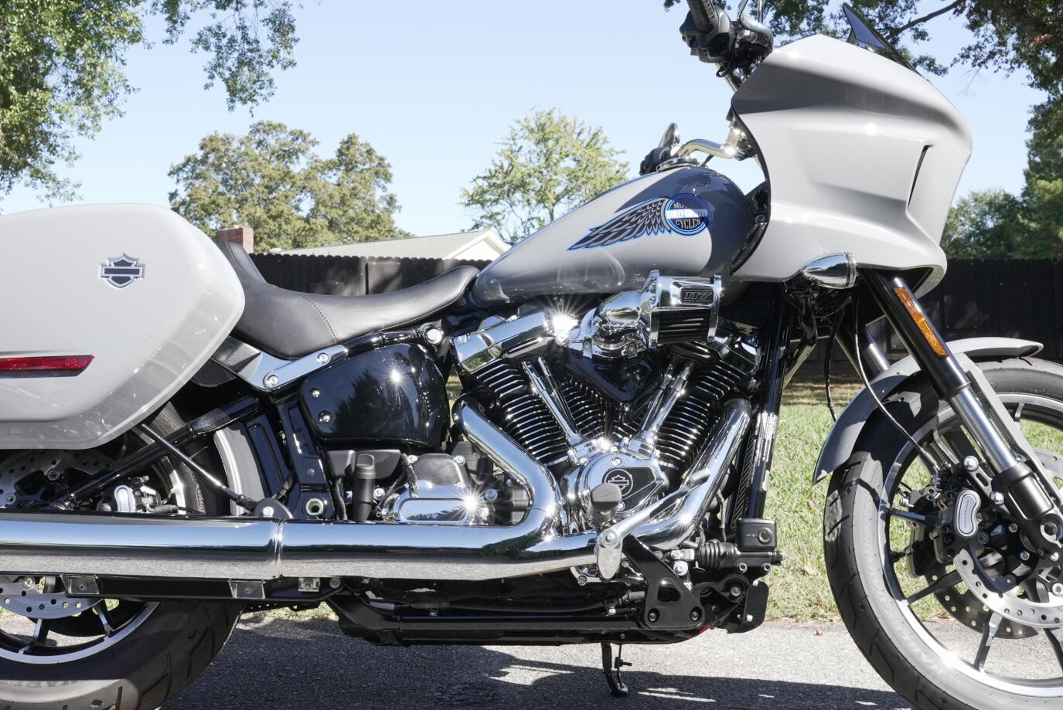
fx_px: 1436
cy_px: 318
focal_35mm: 49
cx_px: 502
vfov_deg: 27.8
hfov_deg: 40.6
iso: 800
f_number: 11
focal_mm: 33.4
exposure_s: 1/250
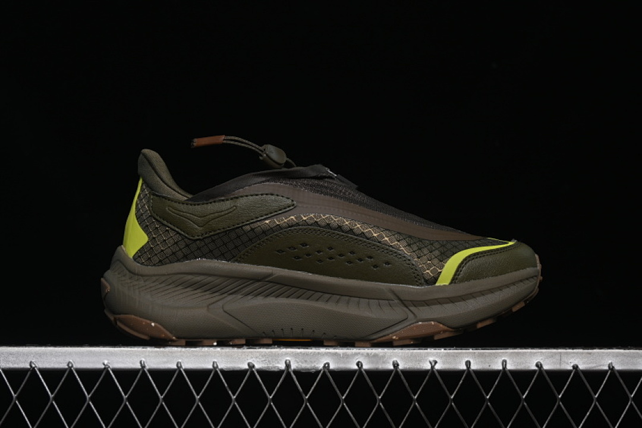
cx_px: 321
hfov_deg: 27.0
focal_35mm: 75
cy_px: 214
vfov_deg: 18.2
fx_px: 1337
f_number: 6.3
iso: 160
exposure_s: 1/60
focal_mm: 50
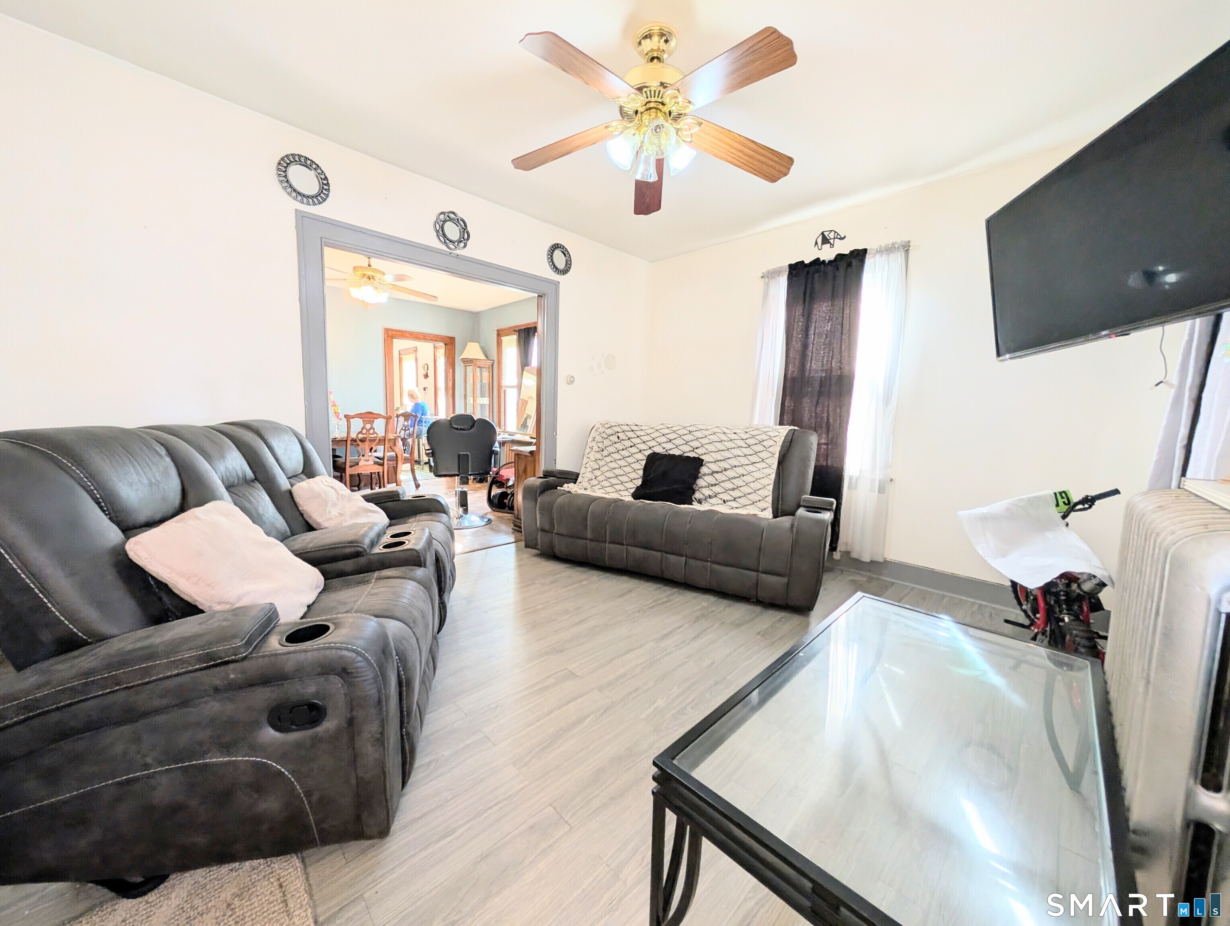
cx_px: 615
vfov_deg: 94.6
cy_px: 463
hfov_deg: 110.5
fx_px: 427
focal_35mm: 12
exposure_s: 1/60
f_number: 1.7
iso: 105
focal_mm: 2.02
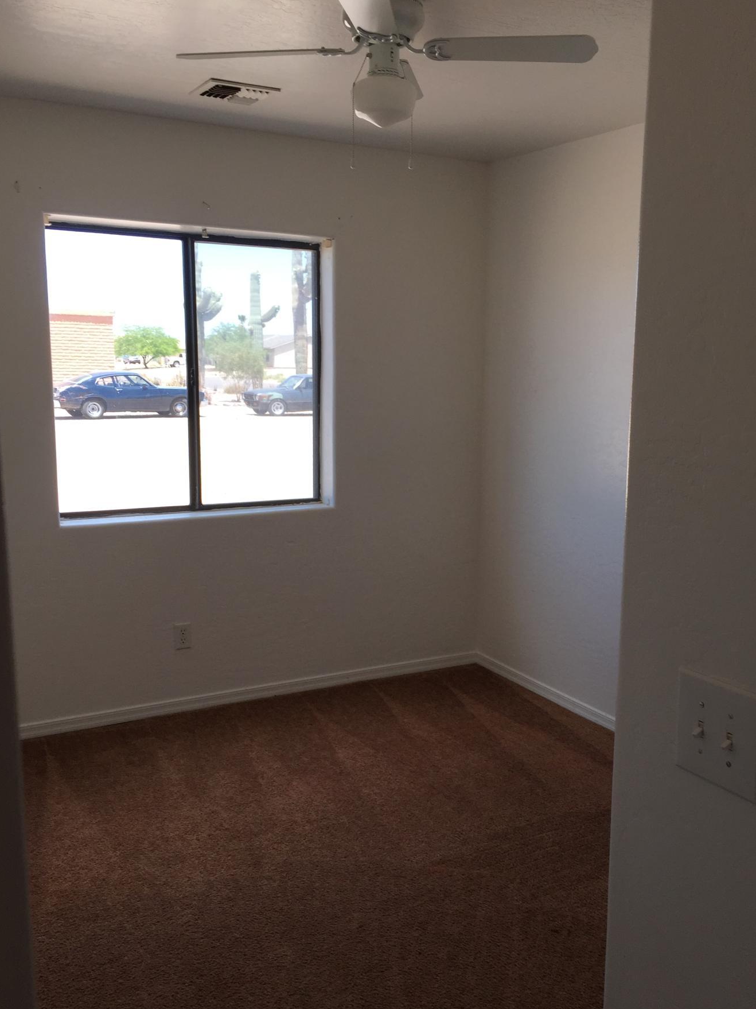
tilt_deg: -9.7
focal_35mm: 33
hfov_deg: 42.9
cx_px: 408
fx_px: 961
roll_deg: -0.2
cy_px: 525
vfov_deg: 55.3
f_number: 2.2
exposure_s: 1/299
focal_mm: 4.15
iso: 32
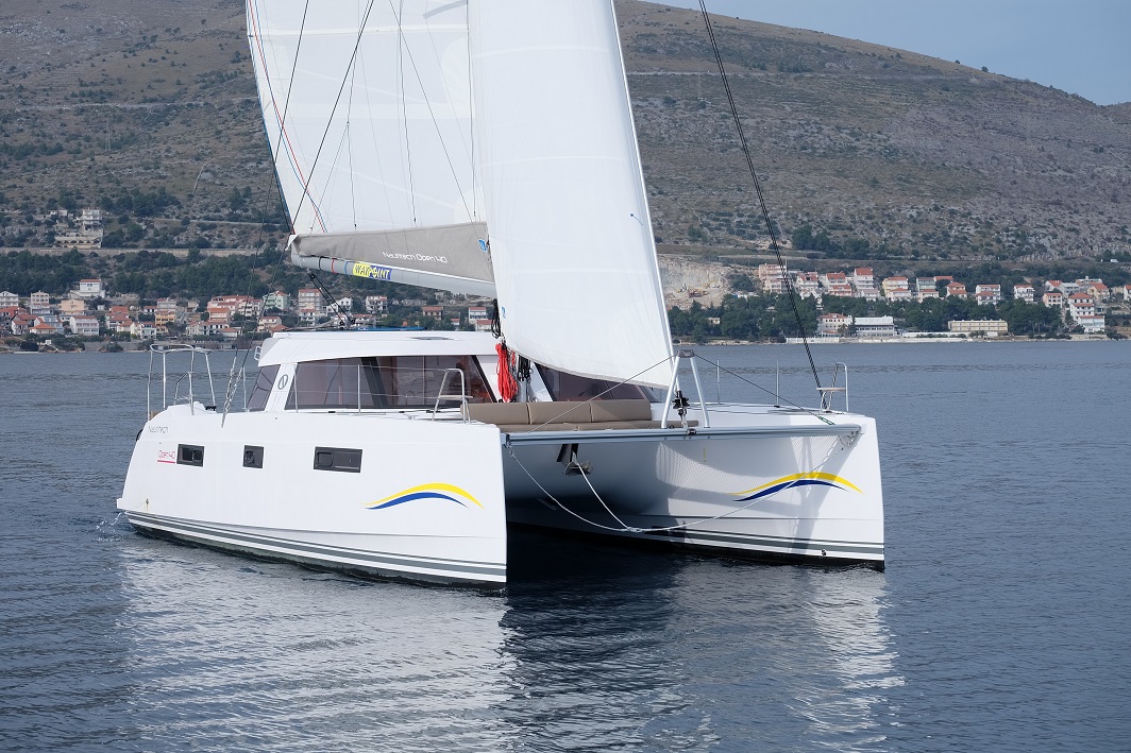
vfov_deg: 18.2
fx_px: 2356
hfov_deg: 27.0
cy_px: 376
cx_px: 566
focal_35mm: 75
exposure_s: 1/400
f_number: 10
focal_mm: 50
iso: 400
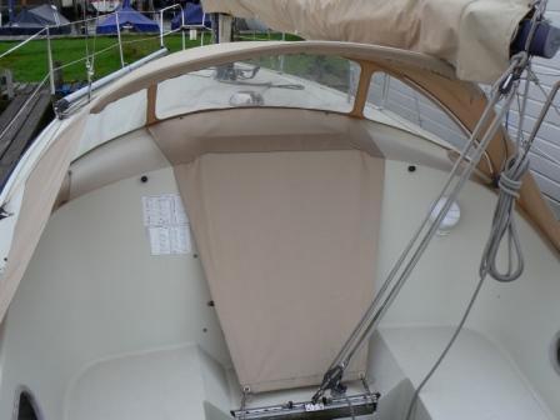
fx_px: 582
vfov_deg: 39.7
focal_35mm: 36
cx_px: 280
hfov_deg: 51.4
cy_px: 210
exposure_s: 1/320
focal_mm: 6
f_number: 5.6
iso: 80
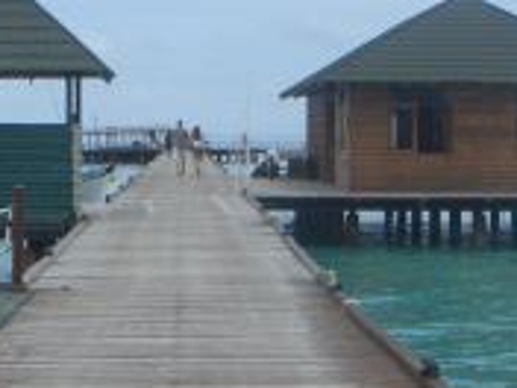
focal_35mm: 120
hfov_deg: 16.4
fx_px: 1792
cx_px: 153
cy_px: 188
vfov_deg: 12.3
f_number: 4.5
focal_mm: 7.1
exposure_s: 1/640
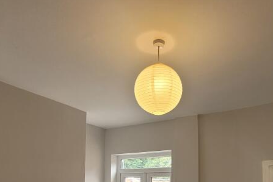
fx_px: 235
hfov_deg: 60.1
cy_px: 178
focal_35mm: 31
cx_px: 154
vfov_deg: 38.1
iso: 80
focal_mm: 1.74
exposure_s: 1/50
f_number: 2.2
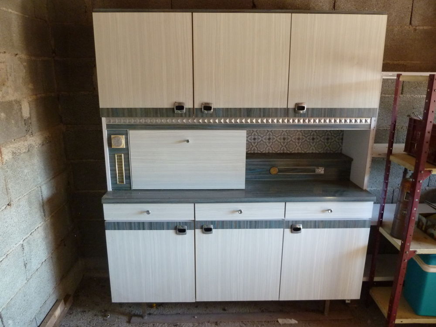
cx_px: 218
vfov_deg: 54.9
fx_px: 315
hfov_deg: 69.4
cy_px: 164
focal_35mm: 25
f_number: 3.3
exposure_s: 1/30
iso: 400
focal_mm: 4.1
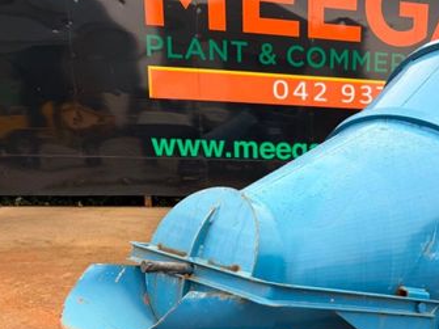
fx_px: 545
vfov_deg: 32.6
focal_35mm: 43
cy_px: 263
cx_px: 362
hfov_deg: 41.6
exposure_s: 1/360
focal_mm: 6.76
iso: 80
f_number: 1.78
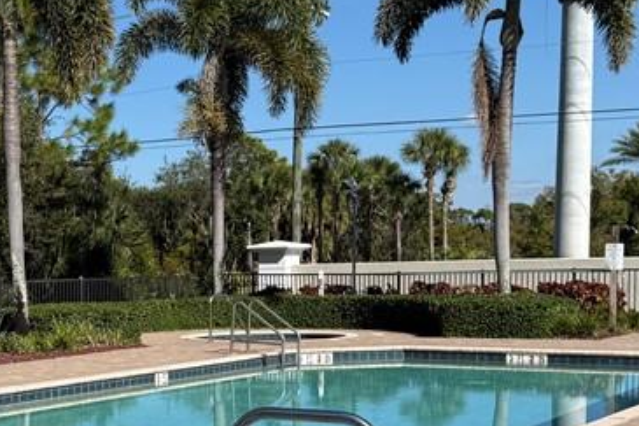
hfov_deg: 28.0
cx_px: 93
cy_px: 373
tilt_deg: -4.4
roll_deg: +1.2
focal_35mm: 70
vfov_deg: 19.1
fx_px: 1242
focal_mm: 6.76
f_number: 1.78
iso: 80
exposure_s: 1/5714
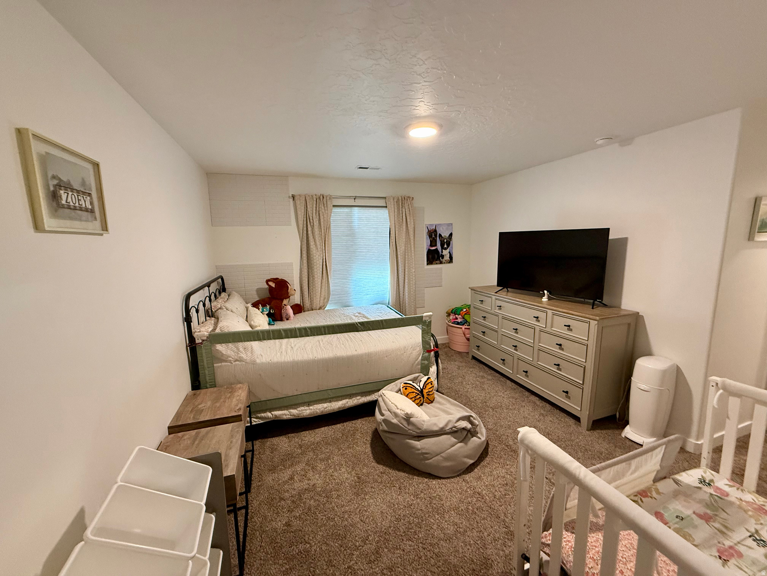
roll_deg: +0.8
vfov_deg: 85.7
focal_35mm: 14
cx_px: 384
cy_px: 288
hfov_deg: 102.1
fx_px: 310
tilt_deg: -8.3
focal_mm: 2.22
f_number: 2.2
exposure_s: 1/60
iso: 400
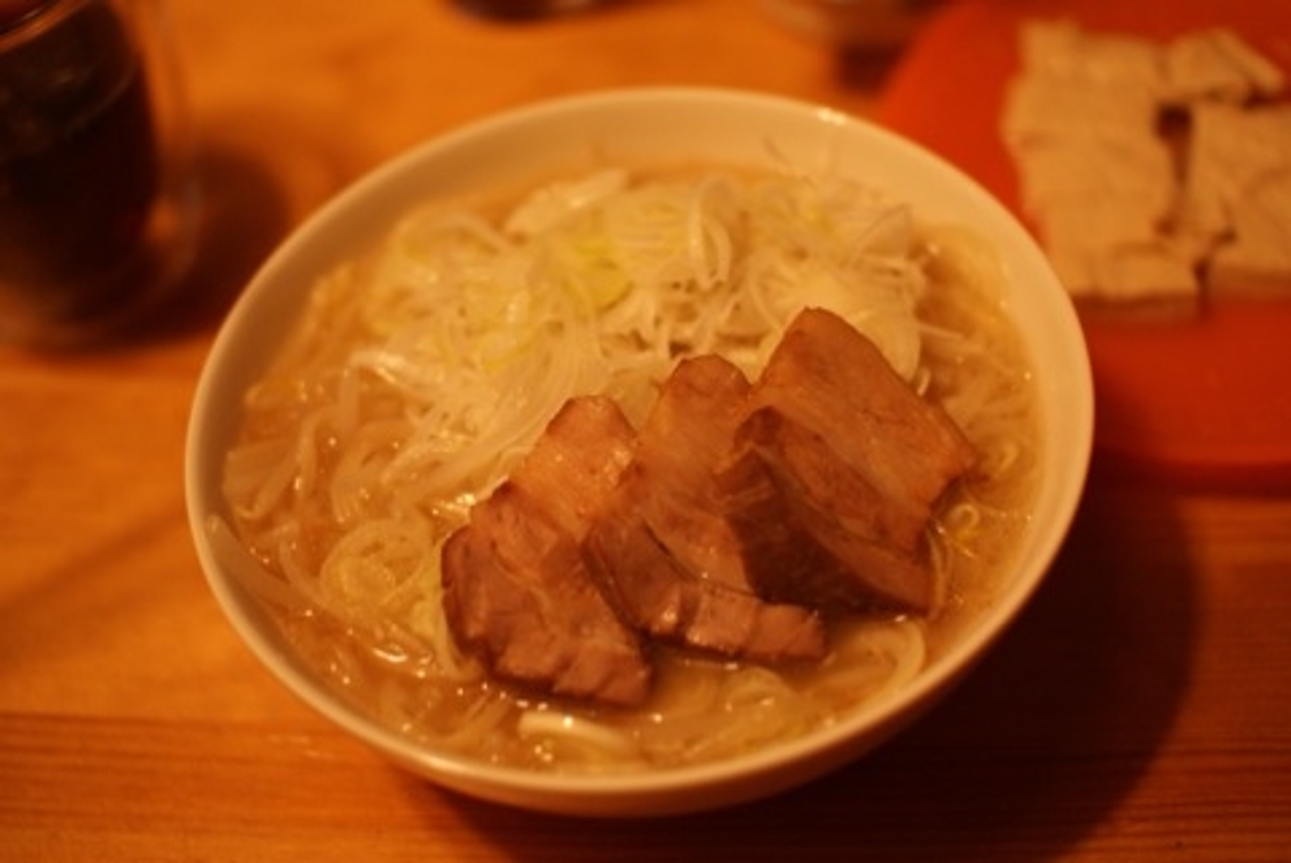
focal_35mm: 45
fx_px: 1615
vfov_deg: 29.9
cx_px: 646
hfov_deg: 43.6
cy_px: 432
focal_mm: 30
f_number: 1.7
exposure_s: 1/100
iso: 400
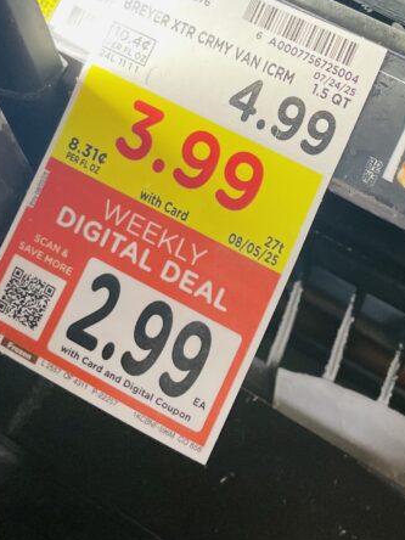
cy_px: 38
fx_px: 936
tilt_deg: -54.3
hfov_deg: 24.1
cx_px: 316
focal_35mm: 60
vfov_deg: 30.5
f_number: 1.6
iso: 64
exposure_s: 1/60
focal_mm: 4.2
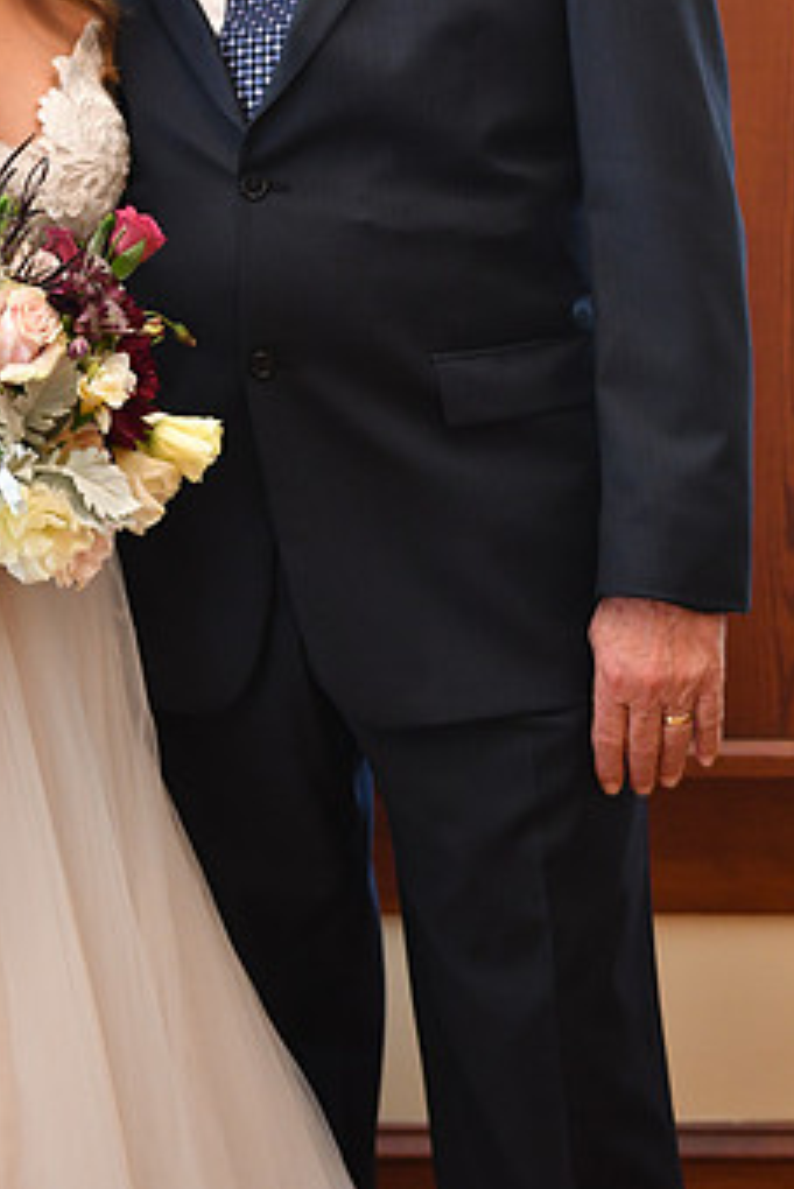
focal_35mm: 92
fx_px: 3040
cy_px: 185
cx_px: 173
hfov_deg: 14.8
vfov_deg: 21.8
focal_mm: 36
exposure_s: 1/60
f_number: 2.8
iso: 1000
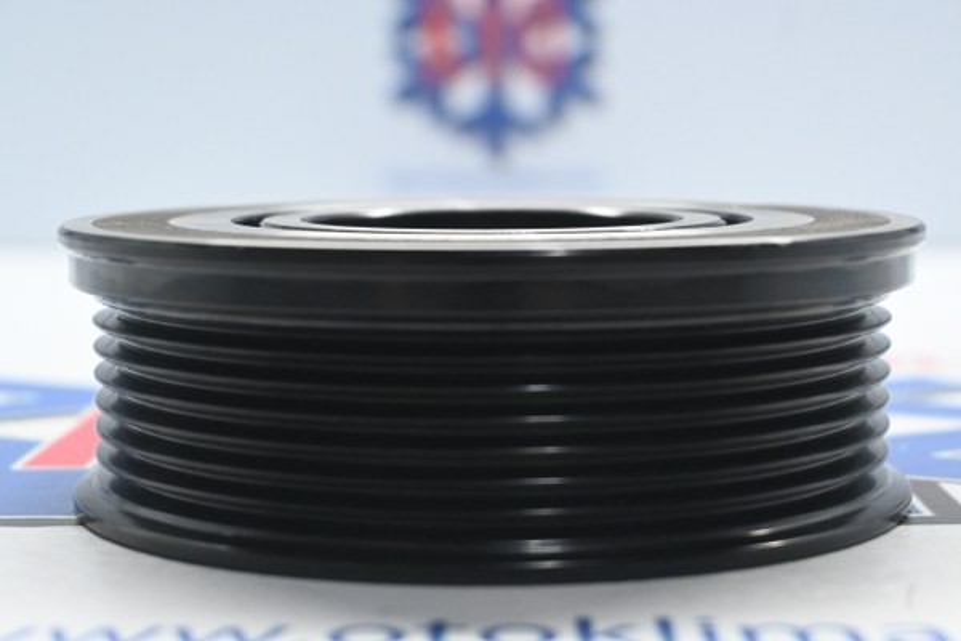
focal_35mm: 75
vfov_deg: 18.2
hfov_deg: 27.0
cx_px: 480
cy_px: 320
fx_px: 2002
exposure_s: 1/125
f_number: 6.3
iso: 2800
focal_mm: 50
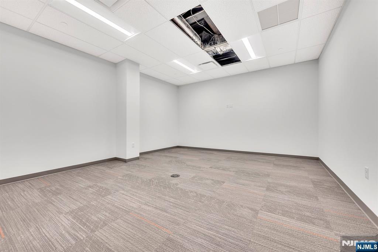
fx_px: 147
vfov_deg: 81.2
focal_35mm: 14
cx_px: 189
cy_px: 126
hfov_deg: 104.3
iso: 800
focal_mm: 14
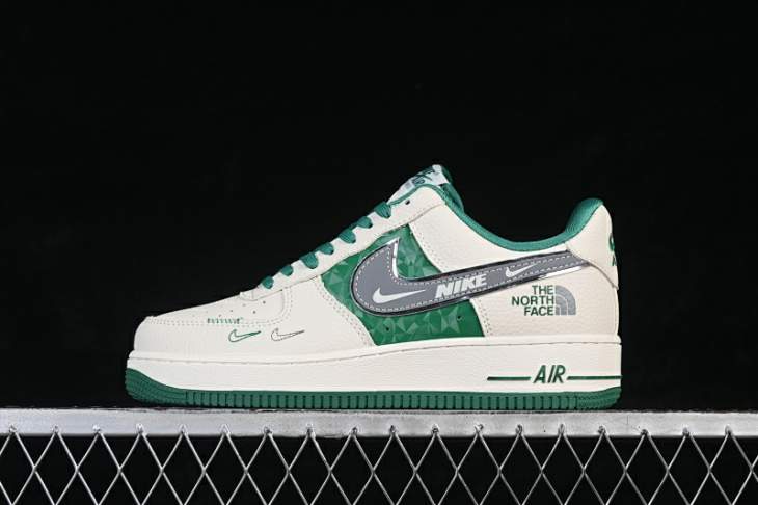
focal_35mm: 75
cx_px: 379
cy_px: 252
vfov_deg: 18.2
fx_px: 1578
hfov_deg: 27.0
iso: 160
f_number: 8
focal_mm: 50
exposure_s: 1/80
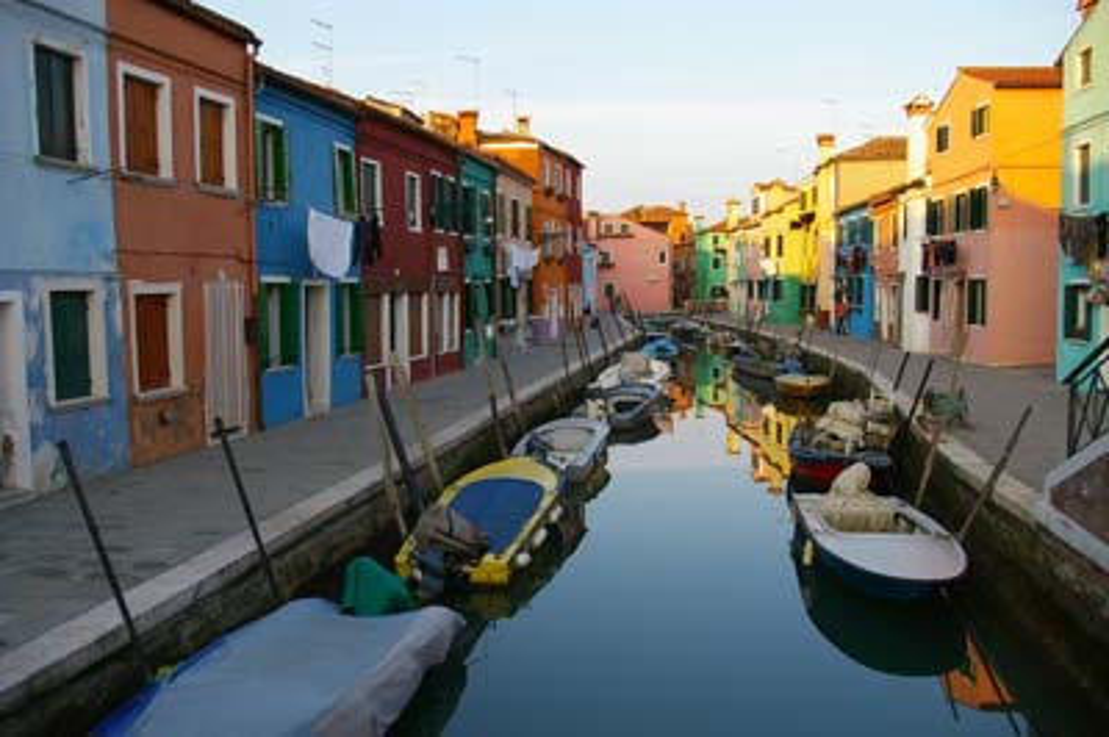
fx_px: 970
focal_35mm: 32
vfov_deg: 41.6
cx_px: 554
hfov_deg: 59.5
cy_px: 368
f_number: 6.7
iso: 200
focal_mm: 21
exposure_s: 1/125
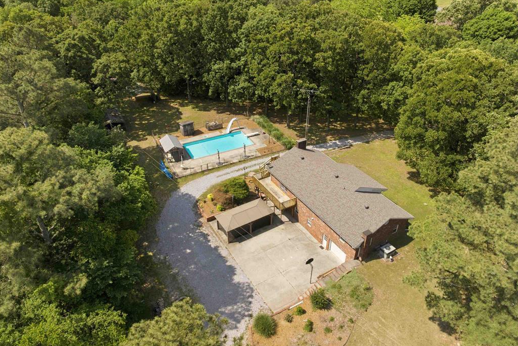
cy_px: 167
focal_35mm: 25
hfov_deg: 71.5
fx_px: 360
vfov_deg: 51.3
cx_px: 259
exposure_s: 1/320
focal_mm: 12.3
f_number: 9
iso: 200
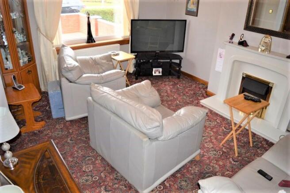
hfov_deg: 67.4
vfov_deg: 47.8
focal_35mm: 27
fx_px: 217
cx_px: 145
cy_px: 96
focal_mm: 18
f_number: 3.5
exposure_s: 1/60
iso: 400
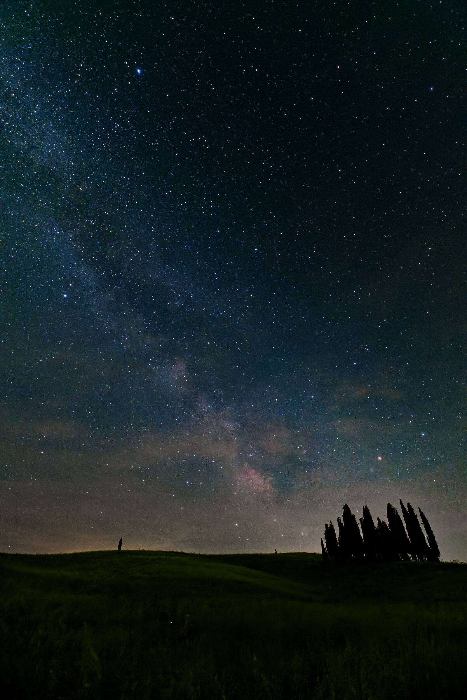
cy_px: 350
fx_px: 292
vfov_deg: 100.4
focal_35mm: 15
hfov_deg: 77.3
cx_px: 234
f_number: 4
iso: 5000
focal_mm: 10
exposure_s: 20
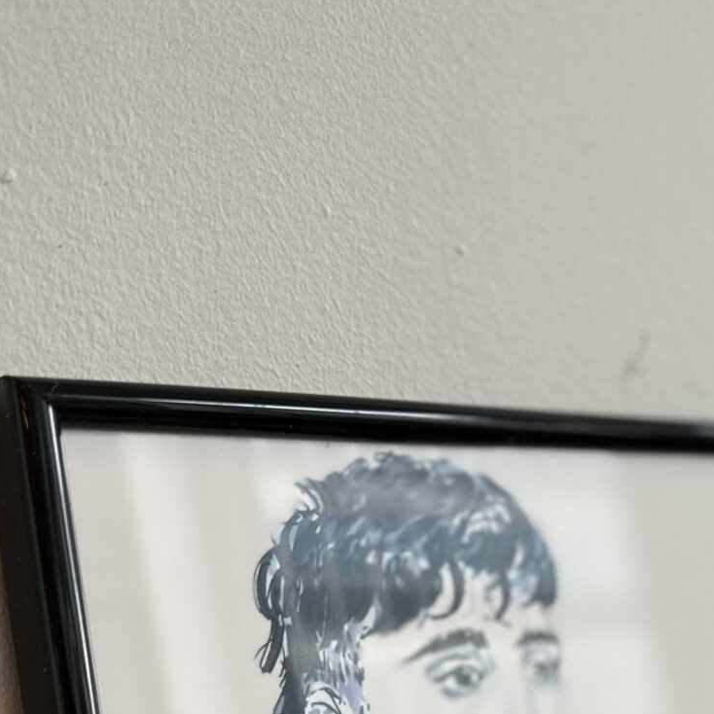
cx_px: 713
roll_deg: +1.0
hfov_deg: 22.5
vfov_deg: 21.7
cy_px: 845
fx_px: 1727
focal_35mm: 74
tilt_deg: -9.8
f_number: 1.78
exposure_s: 1/176
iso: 64
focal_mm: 6.86
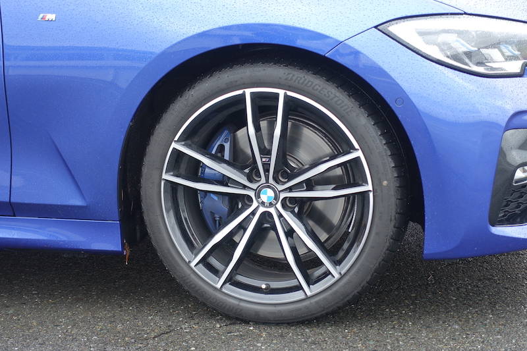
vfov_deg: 19.4
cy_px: 176
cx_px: 264
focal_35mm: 70
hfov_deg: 28.8
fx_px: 1024
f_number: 2.8
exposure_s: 1/80
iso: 125
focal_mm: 25.7
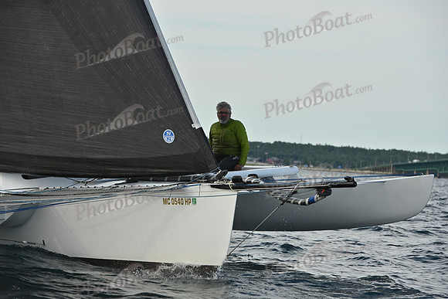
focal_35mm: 175
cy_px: 150
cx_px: 224
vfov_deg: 7.9
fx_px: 2178
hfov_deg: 11.7
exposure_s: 1/1000
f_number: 7.1
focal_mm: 175
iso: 320
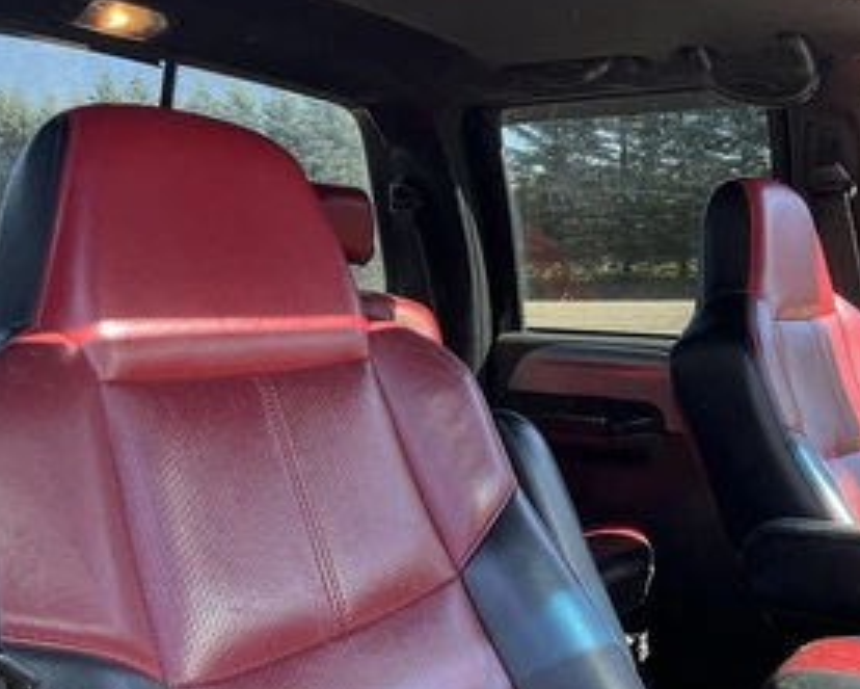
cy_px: 327
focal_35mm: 41
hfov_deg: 43.8
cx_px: 608
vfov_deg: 36.5
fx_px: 1044
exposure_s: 1/122
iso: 20
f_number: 1.8
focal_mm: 3
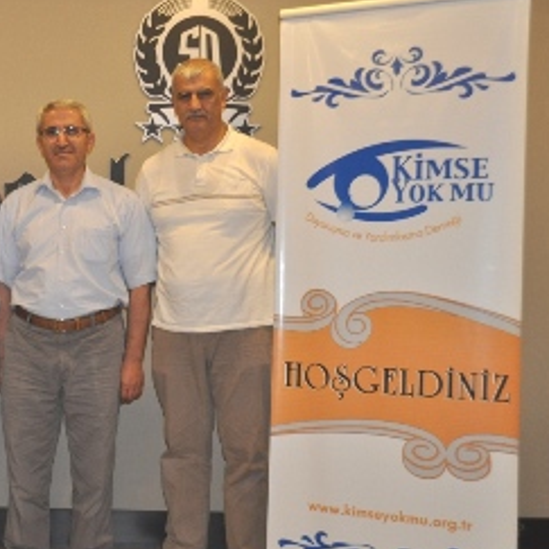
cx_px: 104
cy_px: 287
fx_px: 1095
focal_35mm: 61
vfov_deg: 28.2
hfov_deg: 27.6
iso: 800
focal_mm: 26
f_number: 4.2
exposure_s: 1/60
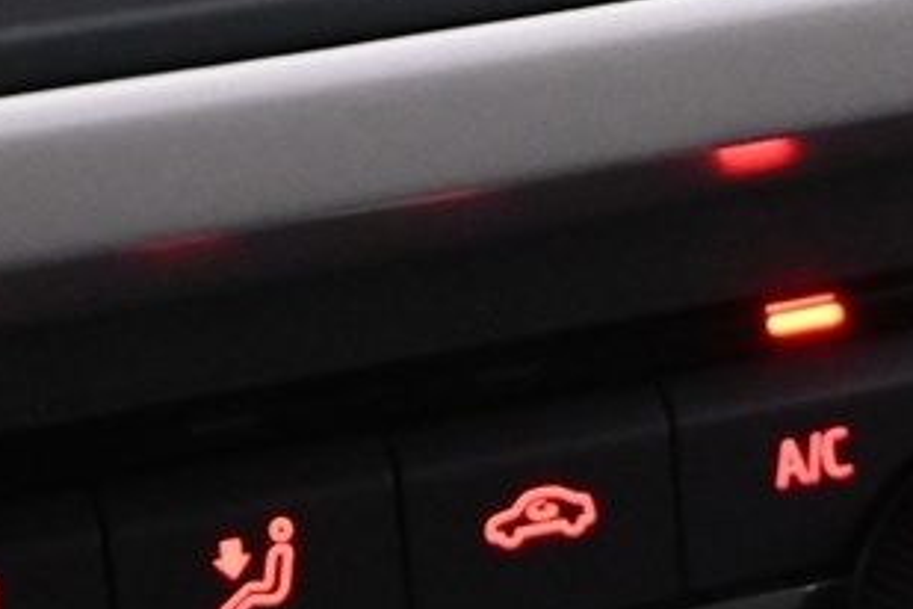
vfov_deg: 8.1
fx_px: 3888
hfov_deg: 13.1
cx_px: -86
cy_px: -931
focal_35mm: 153
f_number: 3.8
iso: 3200
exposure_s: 1/30
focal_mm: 19.5
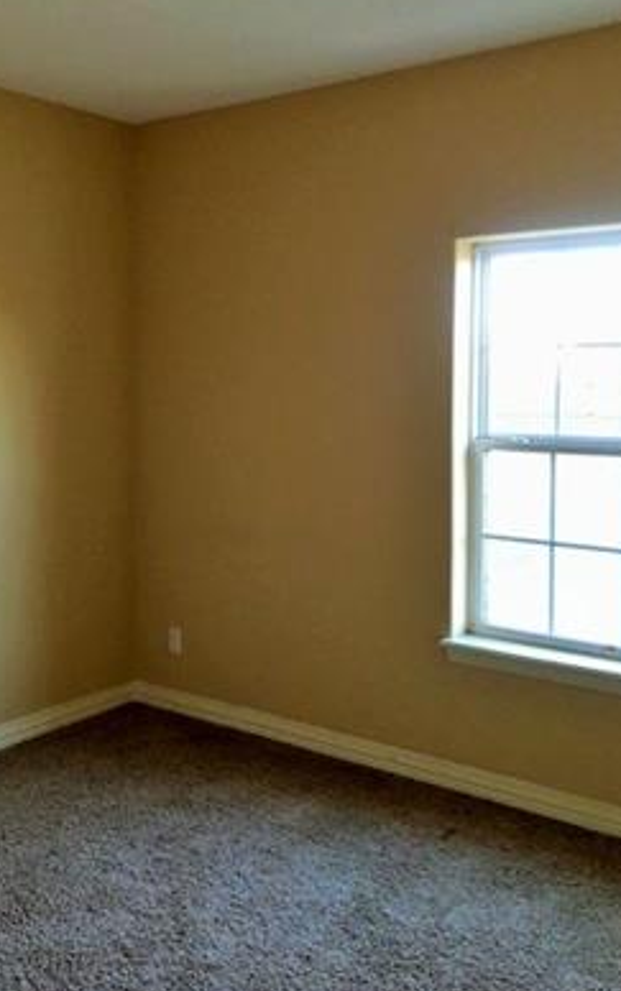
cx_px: 199
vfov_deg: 51.3
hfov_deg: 33.3
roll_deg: +1.3
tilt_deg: -0.6
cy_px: 416
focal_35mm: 38
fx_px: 1027
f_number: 2.2
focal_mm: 4.15
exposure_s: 1/15
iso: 100
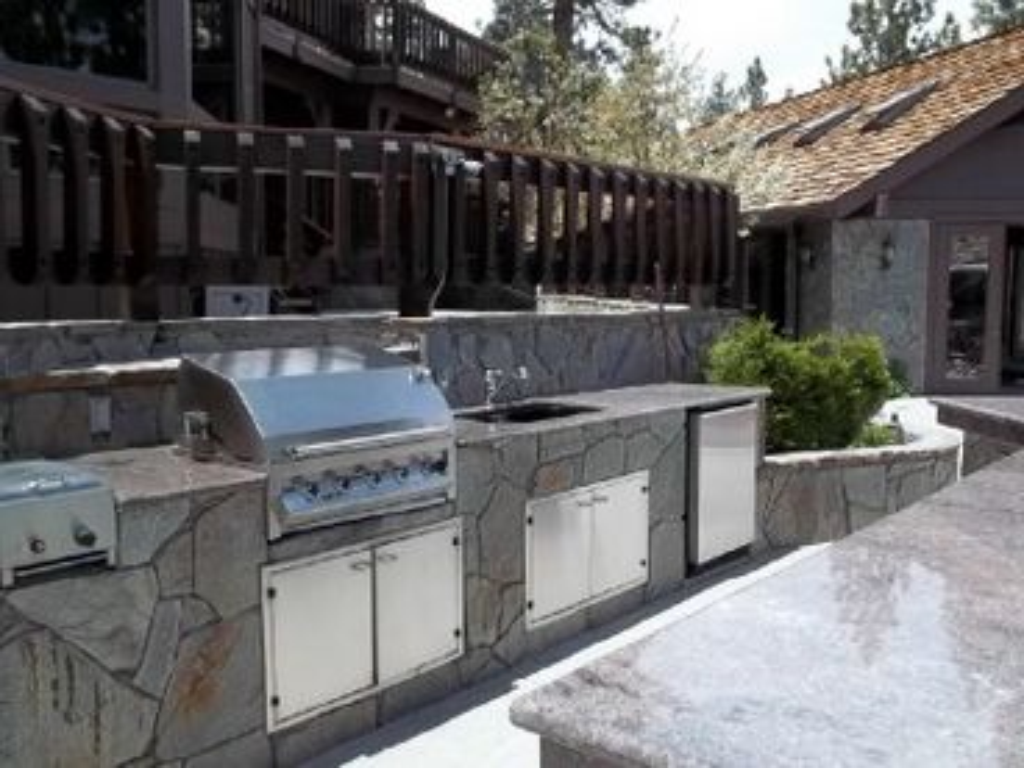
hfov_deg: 55.4
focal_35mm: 33
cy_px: 384
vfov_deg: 42.9
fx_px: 976
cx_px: 512
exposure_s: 1/125
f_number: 8
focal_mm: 5.9
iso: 64
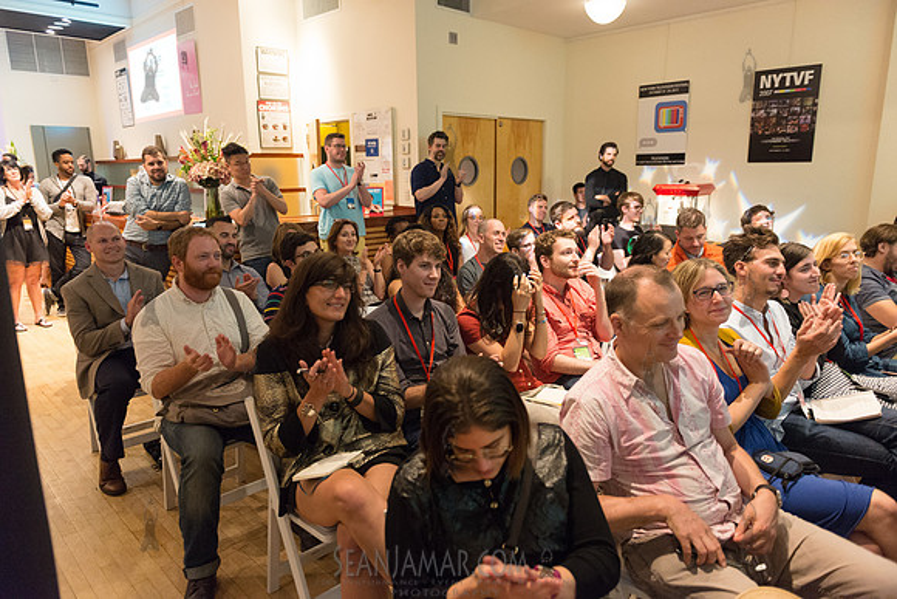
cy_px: 300
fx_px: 598
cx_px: 448
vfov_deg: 53.2
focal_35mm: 24
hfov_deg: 73.7
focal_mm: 24
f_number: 2.8
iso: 4000
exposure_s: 1/200
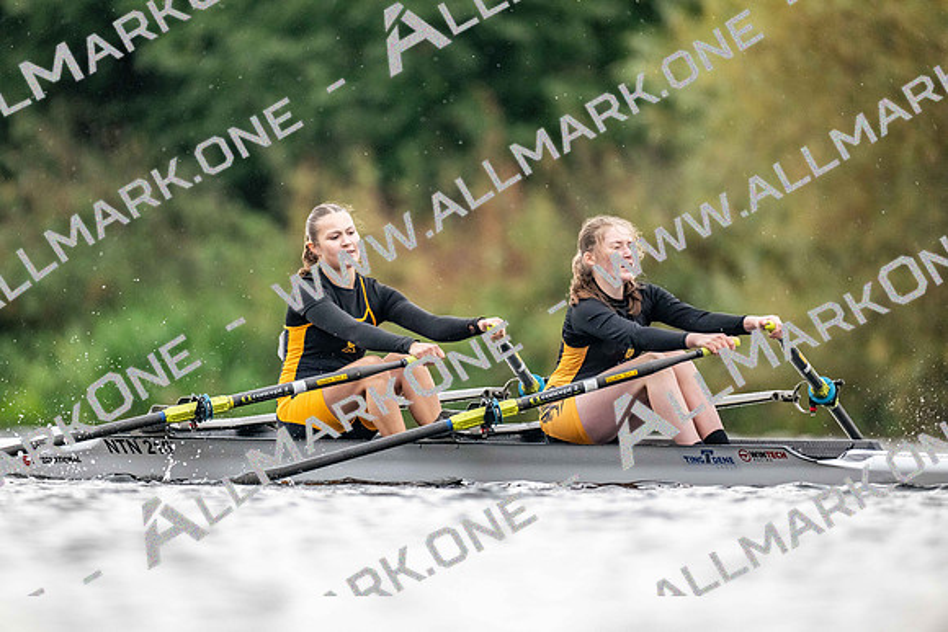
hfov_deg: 3.4
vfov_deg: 2.3
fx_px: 15803
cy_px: 316
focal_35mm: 600
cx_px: 474
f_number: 4
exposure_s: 1/2500
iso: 3600
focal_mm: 600
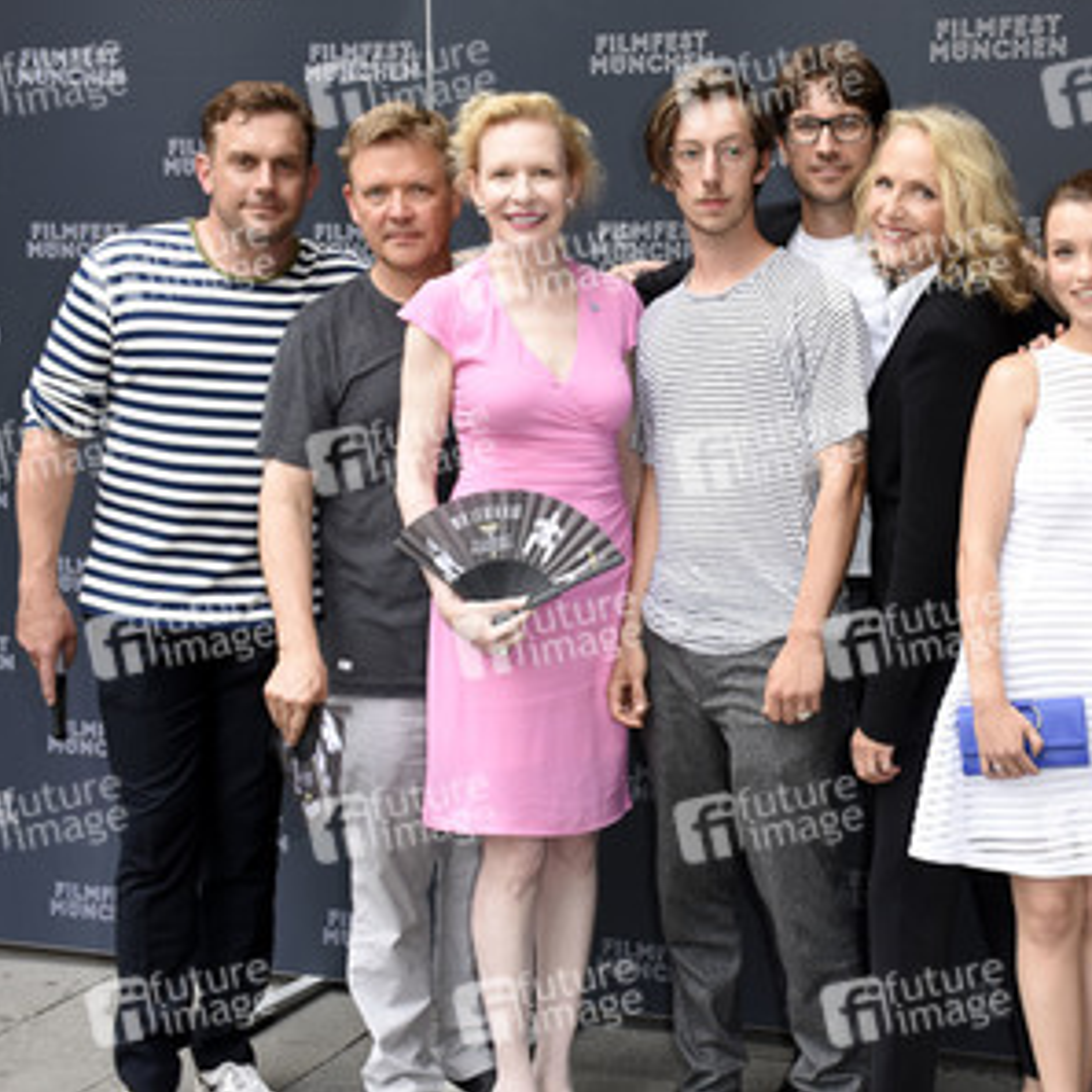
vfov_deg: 27.7
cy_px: 544
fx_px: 2213
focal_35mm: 62
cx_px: 818
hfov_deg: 27.3
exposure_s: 1/100
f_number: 6.3
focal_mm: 32
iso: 500
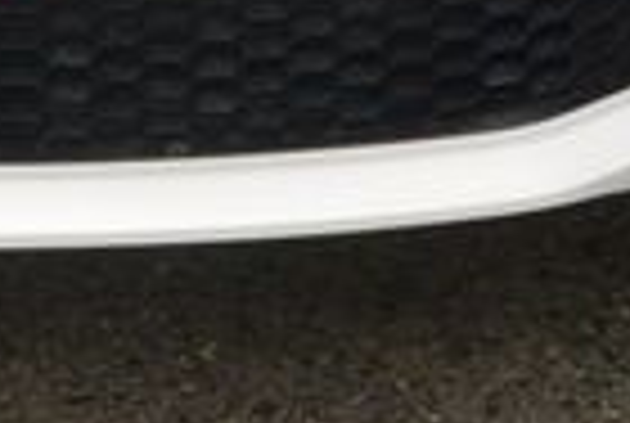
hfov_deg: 10.3
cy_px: -691
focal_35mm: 197
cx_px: -72
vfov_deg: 6.6
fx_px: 3455
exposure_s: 1/250
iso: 160
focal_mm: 10
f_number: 9
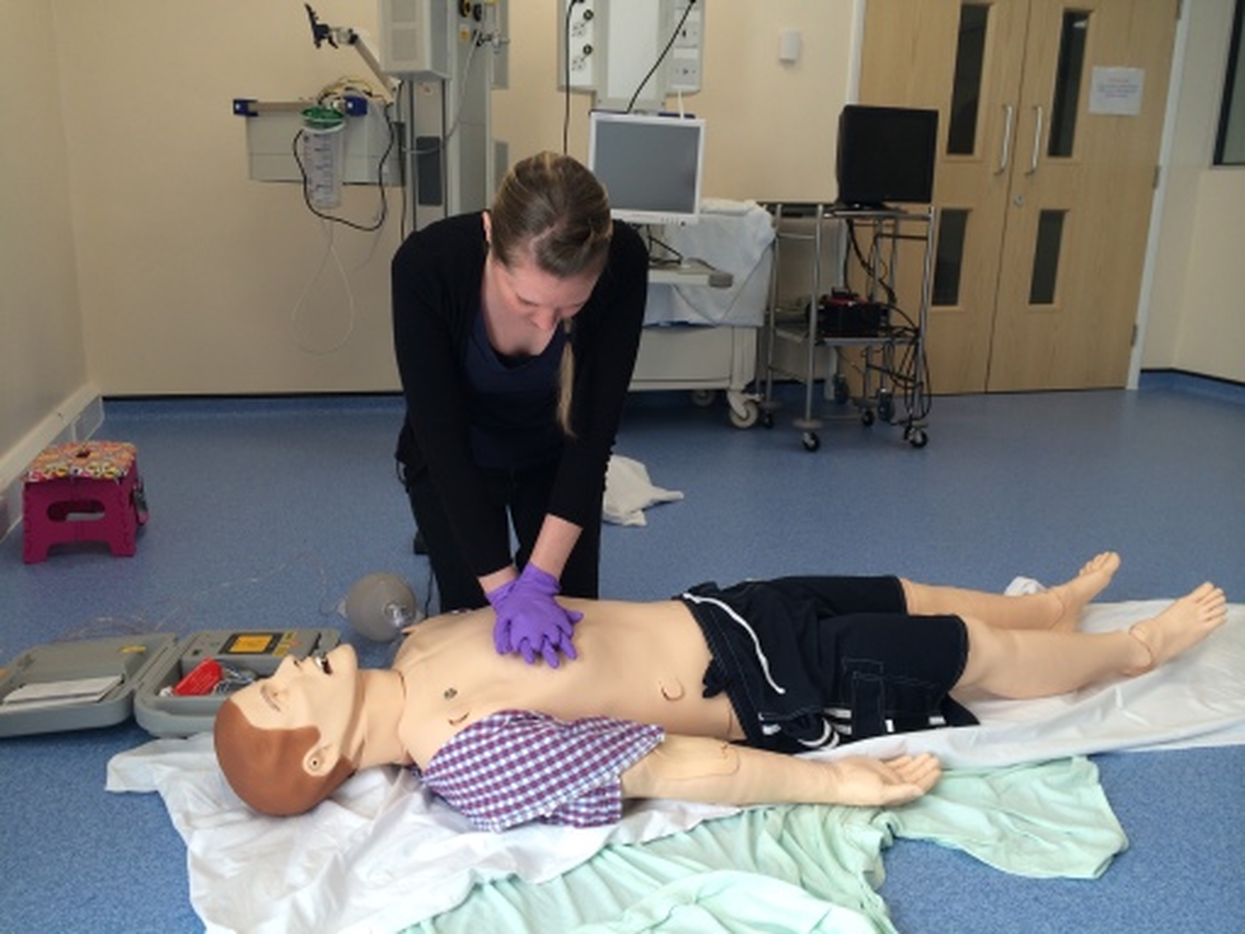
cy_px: 467
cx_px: 622
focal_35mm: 30
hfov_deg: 60.0
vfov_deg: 46.8
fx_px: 1079
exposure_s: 1/60
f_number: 2.2
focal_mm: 4.12
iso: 40
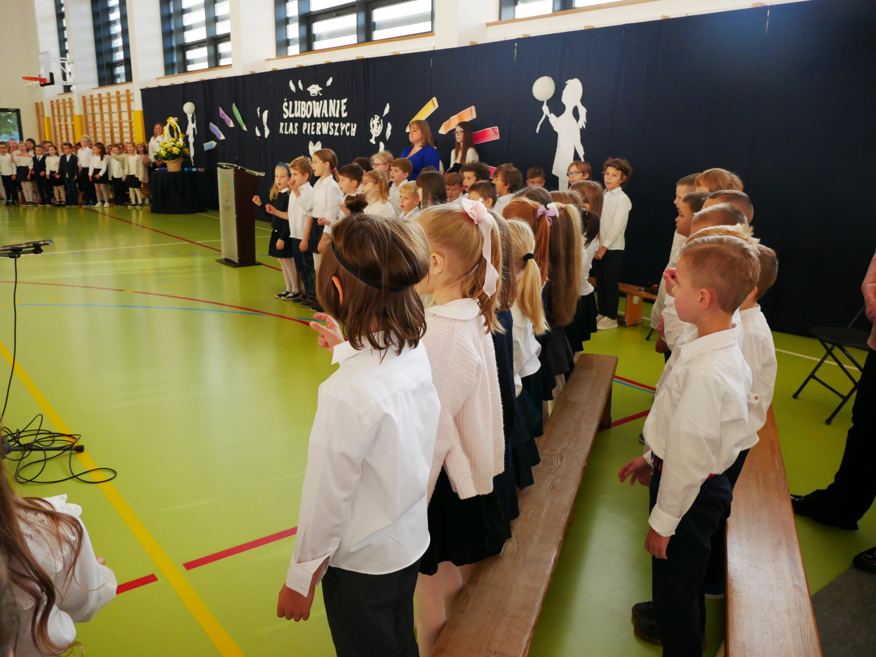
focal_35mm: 30
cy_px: 328
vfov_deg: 46.8
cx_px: 438
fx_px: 759
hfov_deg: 60.0
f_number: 4.5
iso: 800
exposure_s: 1/160
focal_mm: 15
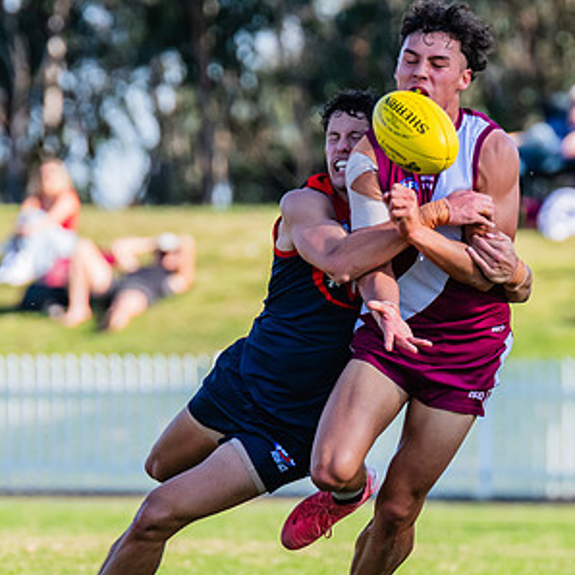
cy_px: 355
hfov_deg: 1.8
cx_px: 355
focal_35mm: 954
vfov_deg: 1.8
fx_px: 17929
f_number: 7.1
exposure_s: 1/1600
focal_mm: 380
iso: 800
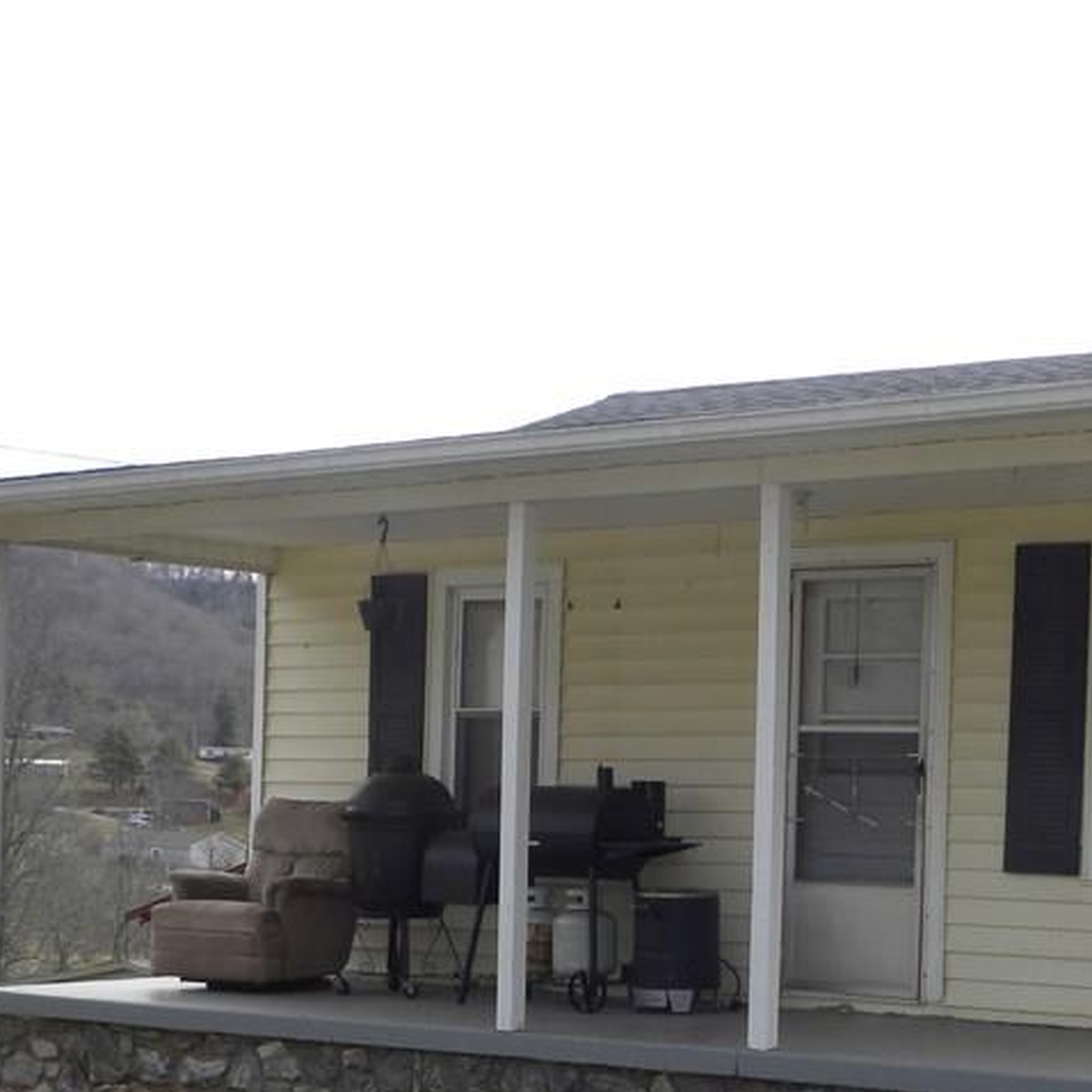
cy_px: 850
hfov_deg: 24.2
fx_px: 2498
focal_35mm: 70
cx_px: 918
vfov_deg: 24.3
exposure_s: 1/179
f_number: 5
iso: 64
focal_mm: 6.6
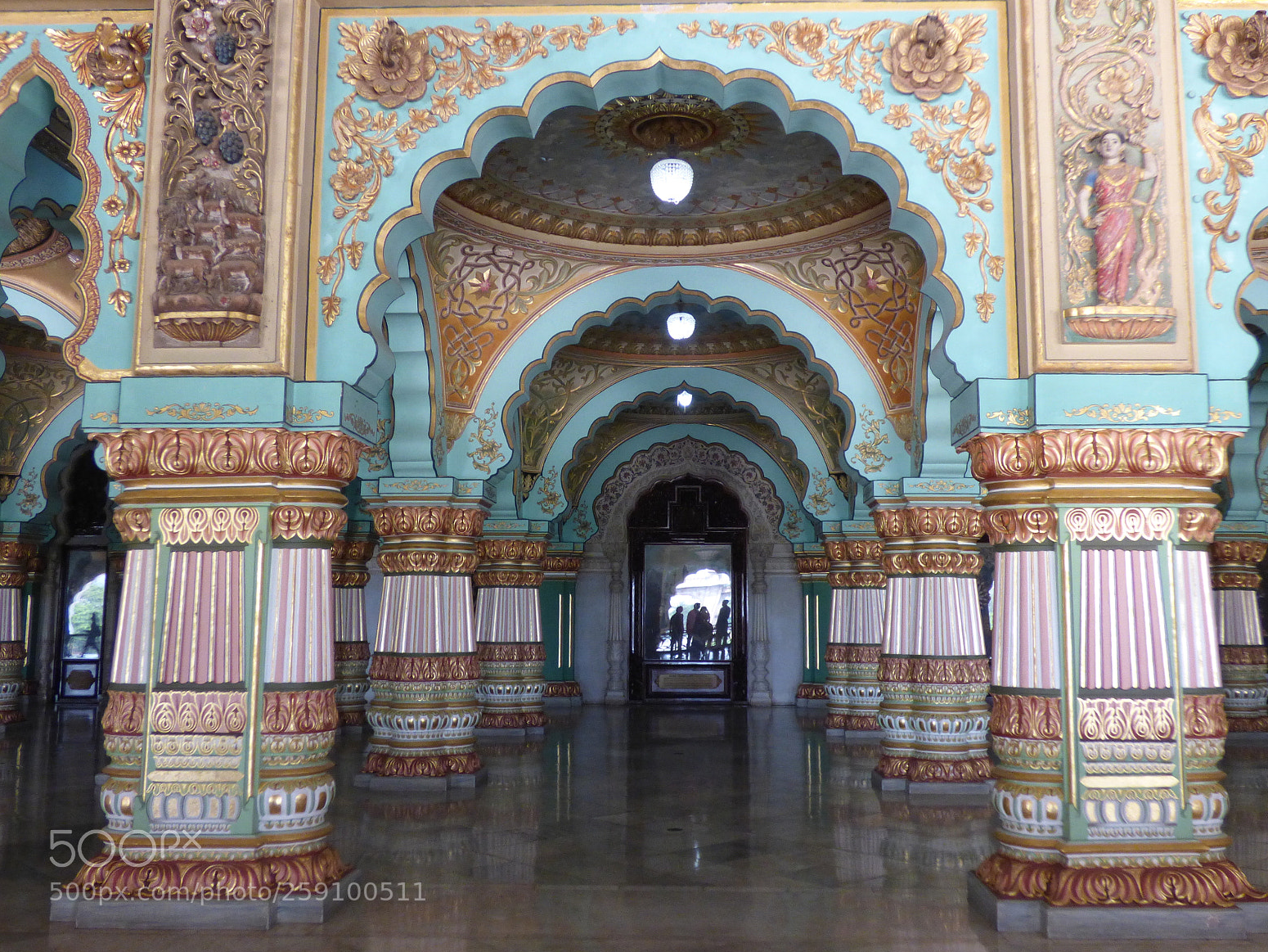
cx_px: 653
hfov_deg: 56.8
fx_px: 1172
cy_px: 465
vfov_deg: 44.2
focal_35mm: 32
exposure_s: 1/40
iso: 400
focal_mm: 5.53
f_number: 3.3
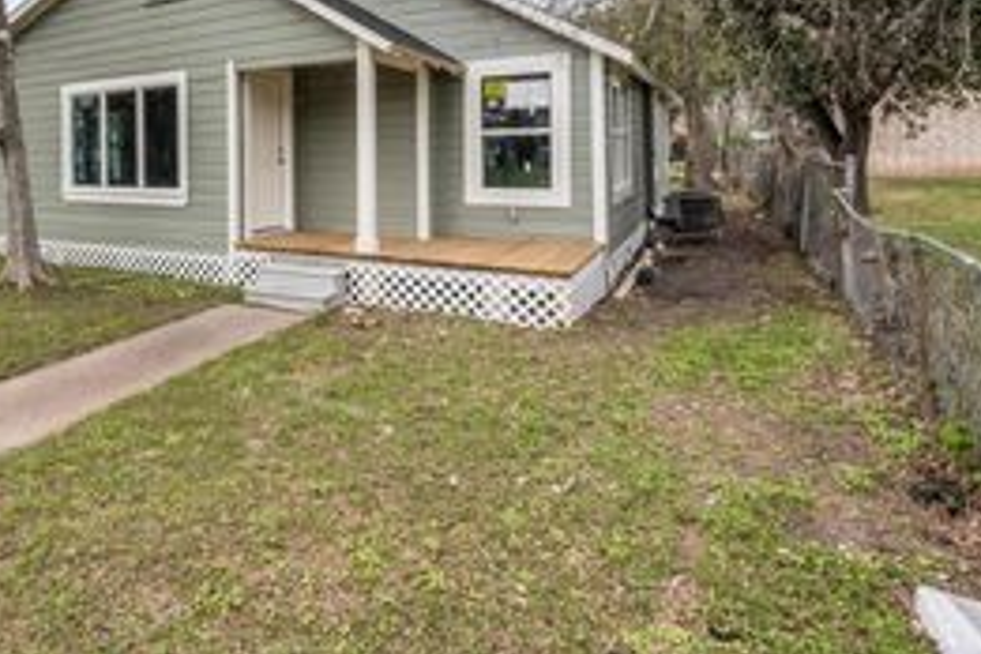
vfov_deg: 50.9
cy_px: 111
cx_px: 207
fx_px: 627
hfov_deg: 69.3
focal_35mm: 23
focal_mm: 12
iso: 800
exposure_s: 1/20
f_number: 9
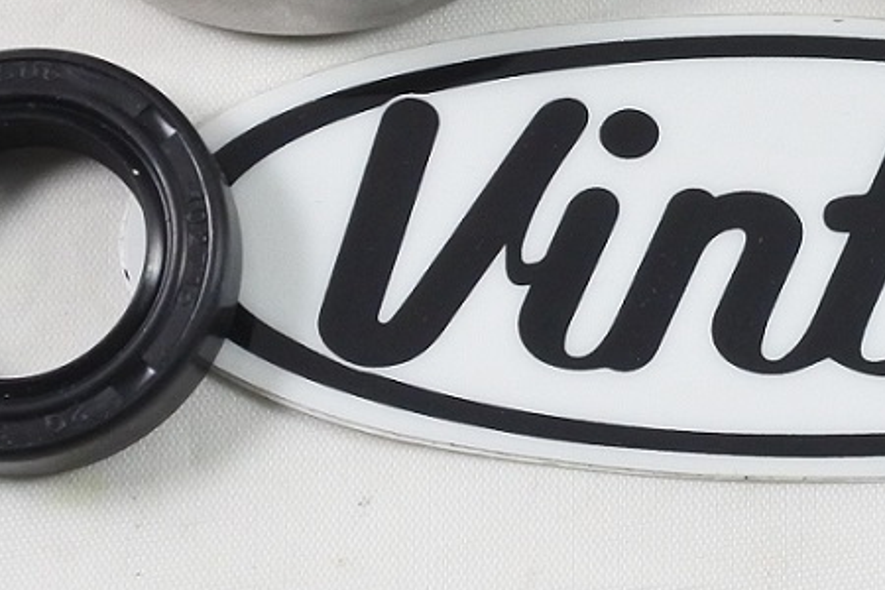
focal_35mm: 135
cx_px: 766
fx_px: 3318
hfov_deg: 15.1
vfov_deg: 10.0
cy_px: -129
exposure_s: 1/125
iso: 720
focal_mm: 15.3
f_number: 4.2
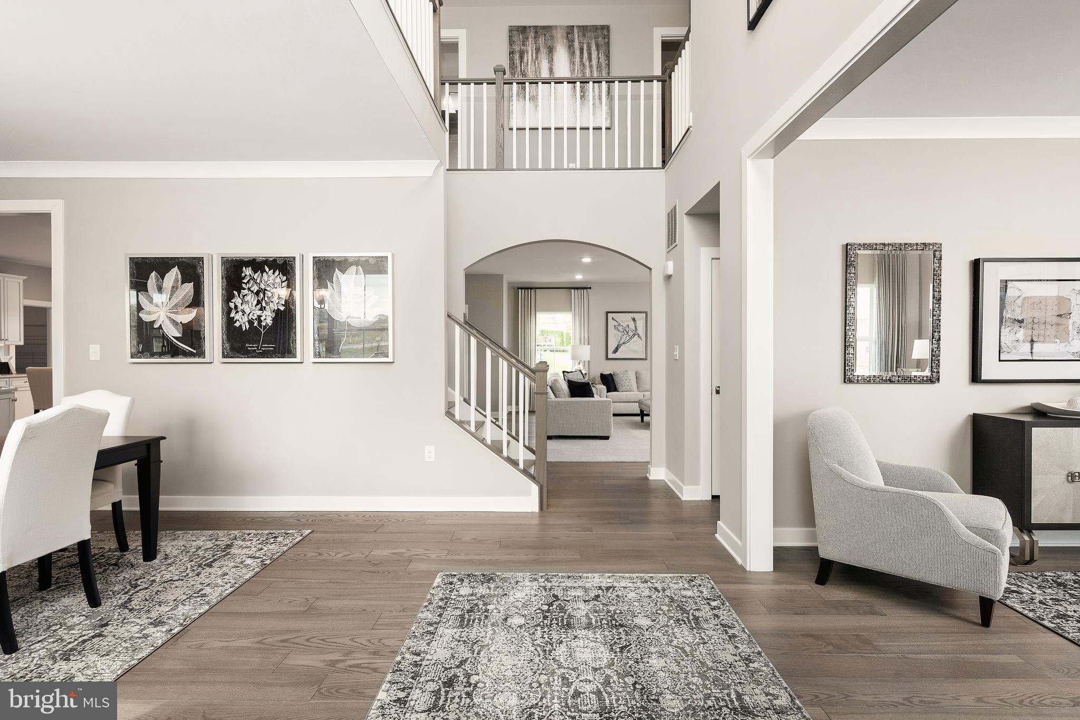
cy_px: 360
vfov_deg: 70.4
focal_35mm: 17
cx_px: 540
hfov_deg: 93.3
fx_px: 510
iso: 1000
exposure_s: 1/30
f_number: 10
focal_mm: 17
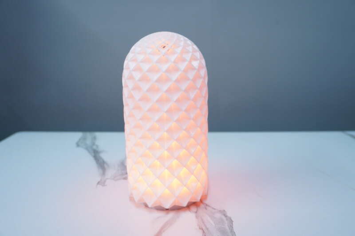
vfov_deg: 38.3
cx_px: 178
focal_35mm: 34
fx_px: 340
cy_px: 118
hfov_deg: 55.1
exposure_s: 1/40
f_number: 4.5
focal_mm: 23
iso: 640
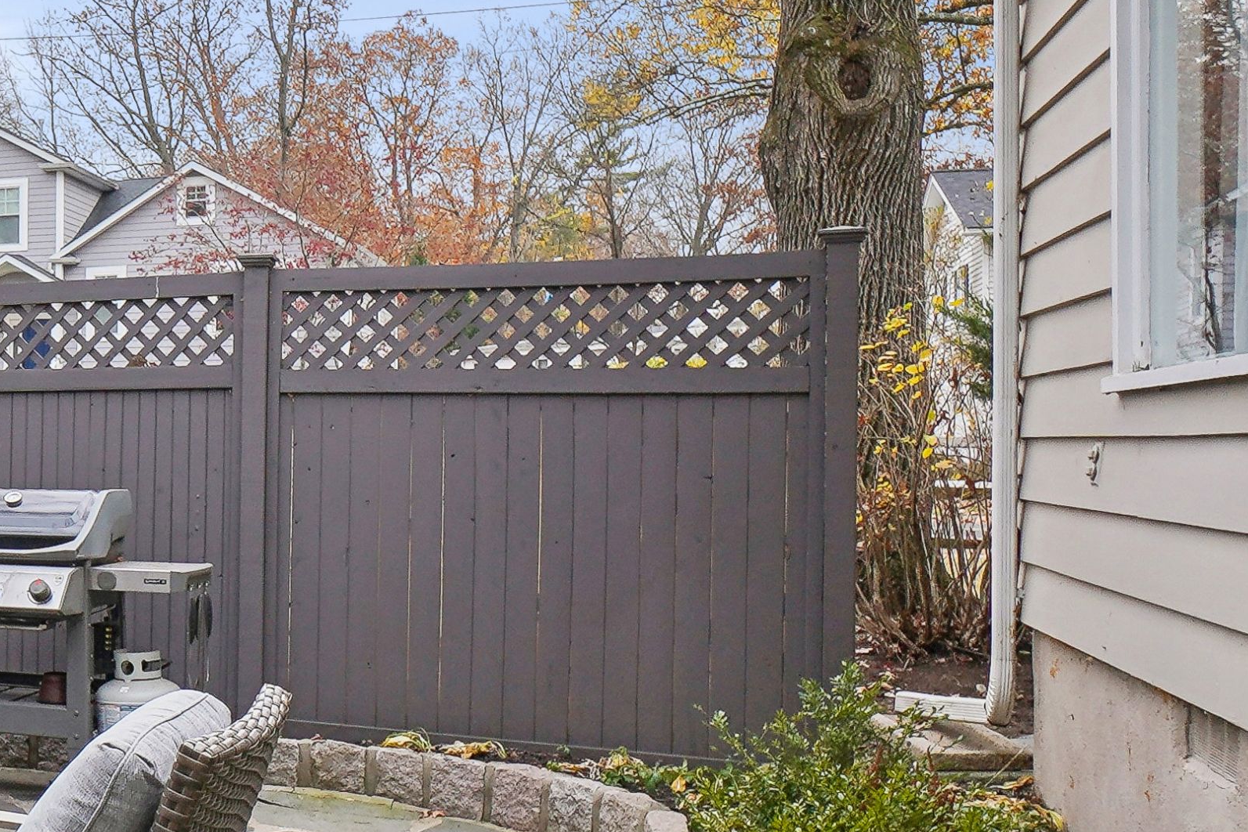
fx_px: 1525
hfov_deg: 35.3
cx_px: -246
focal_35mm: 44
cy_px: 476
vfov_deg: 30.5
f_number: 8
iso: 200
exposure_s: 1/100
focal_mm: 12
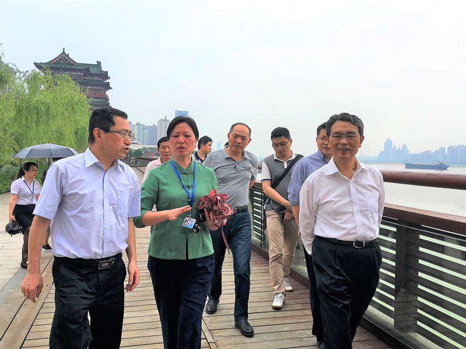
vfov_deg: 48.2
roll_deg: -3.2
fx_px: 390
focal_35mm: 29
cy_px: 174
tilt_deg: +0.6
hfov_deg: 61.7
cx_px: 233
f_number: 2.2
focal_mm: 4.15
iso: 25
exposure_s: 1/1131
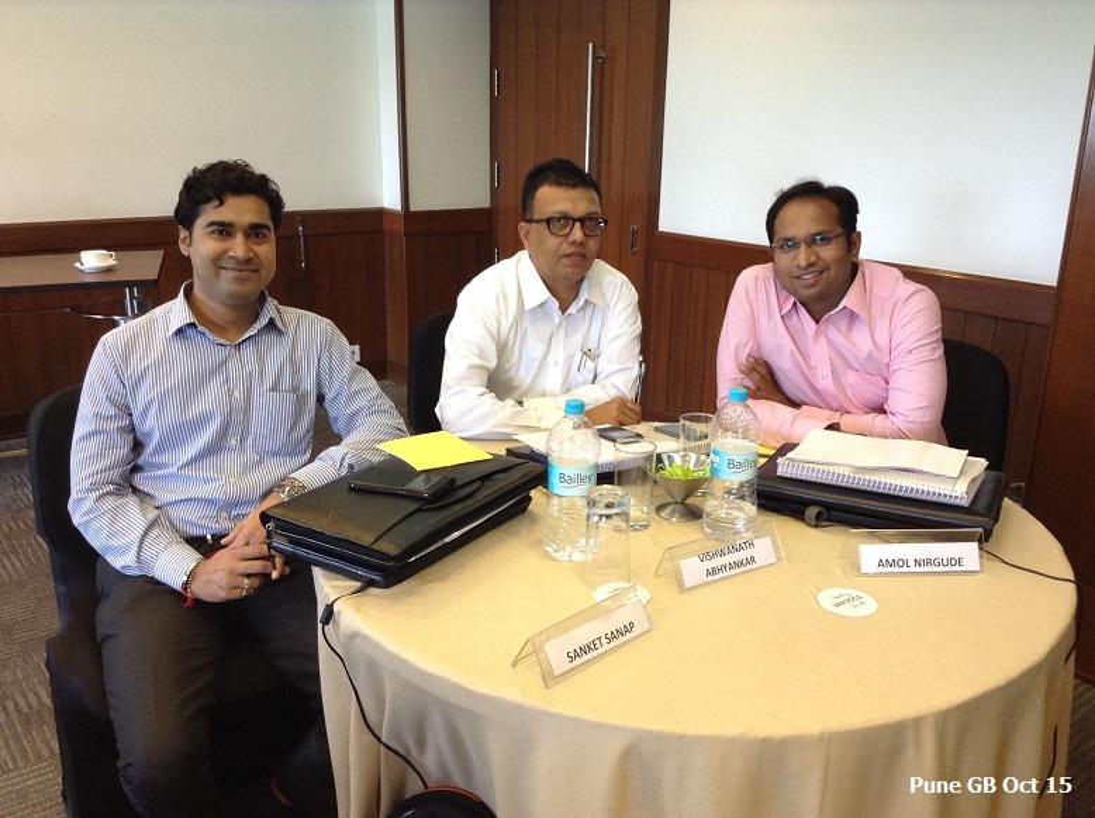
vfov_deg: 42.8
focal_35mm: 33
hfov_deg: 55.4
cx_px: 548
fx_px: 1042
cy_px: 409
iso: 80
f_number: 2.4
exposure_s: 1/24
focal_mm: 3.3
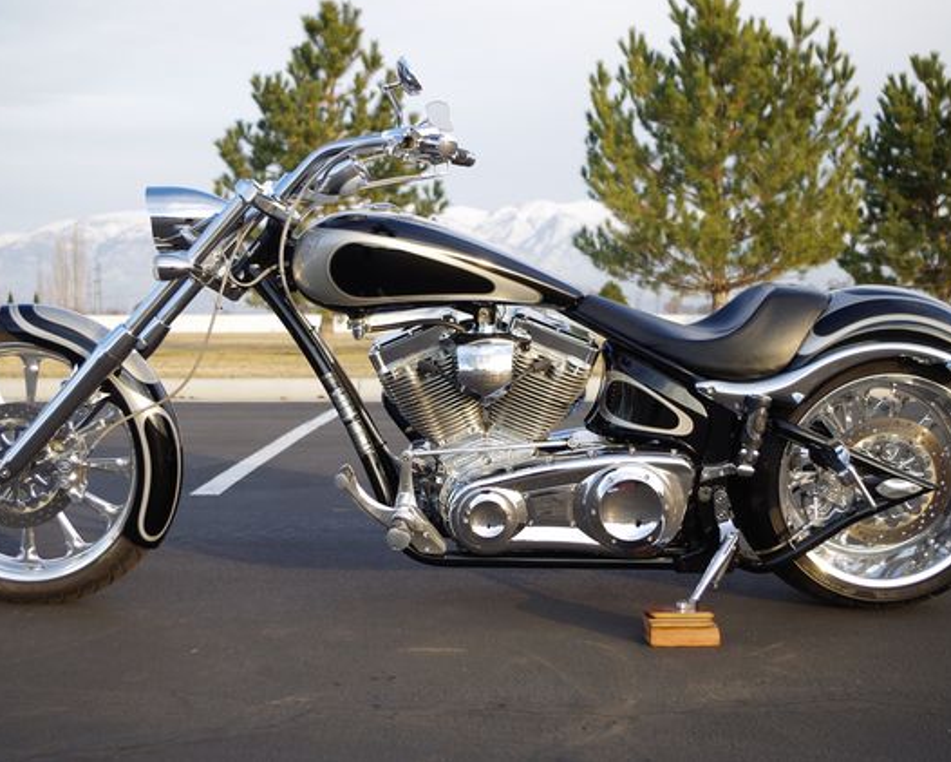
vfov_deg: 31.5
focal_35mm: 48
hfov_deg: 38.8
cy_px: 377
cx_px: 454
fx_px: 1351
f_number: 4
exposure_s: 1/125
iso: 100
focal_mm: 28.13
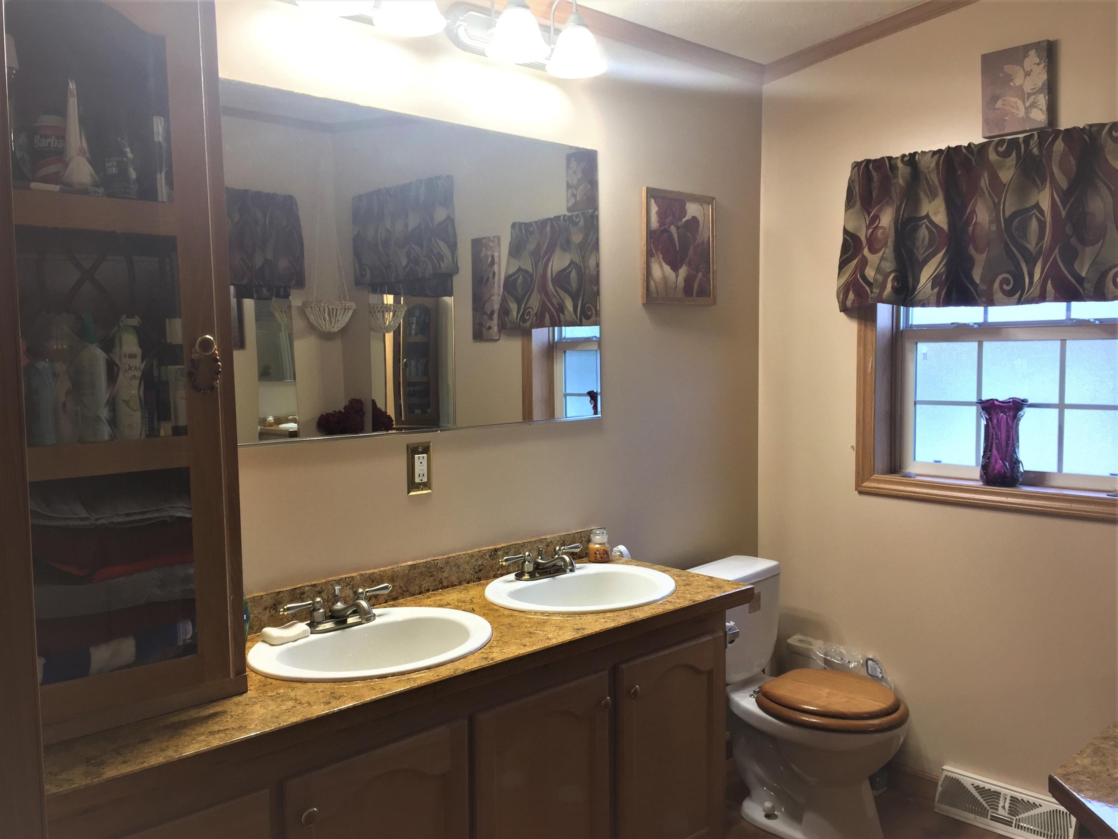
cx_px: 559
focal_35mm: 29
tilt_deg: -4.0
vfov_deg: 48.2
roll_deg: -0.9
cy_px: 420
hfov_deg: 61.7
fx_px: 937
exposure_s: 1/30
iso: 64
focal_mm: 4.15
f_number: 2.2
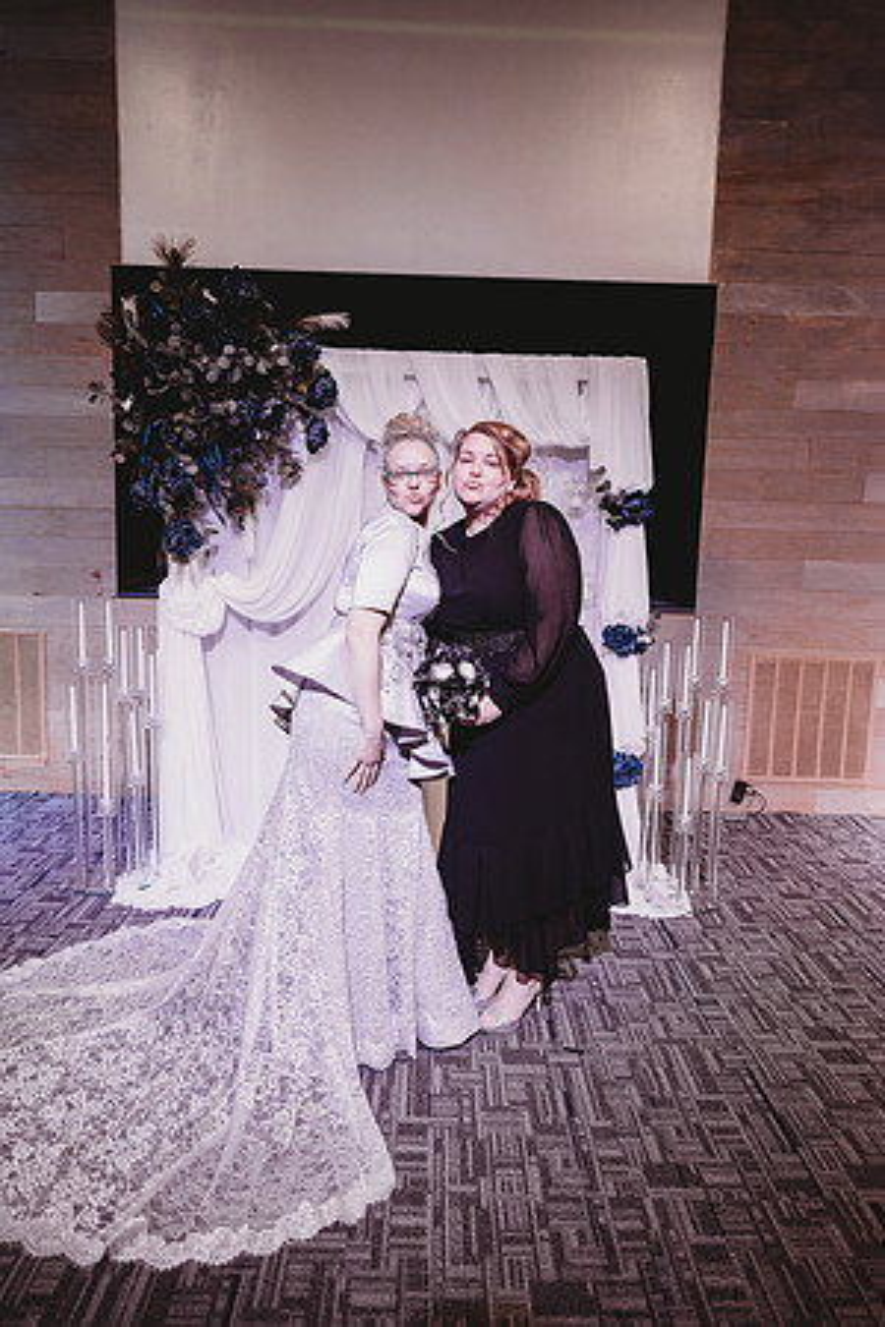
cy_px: 664
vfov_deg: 73.7
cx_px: 442
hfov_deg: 53.1
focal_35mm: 24
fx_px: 885
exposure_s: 1/125
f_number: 2.2
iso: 400
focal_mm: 24
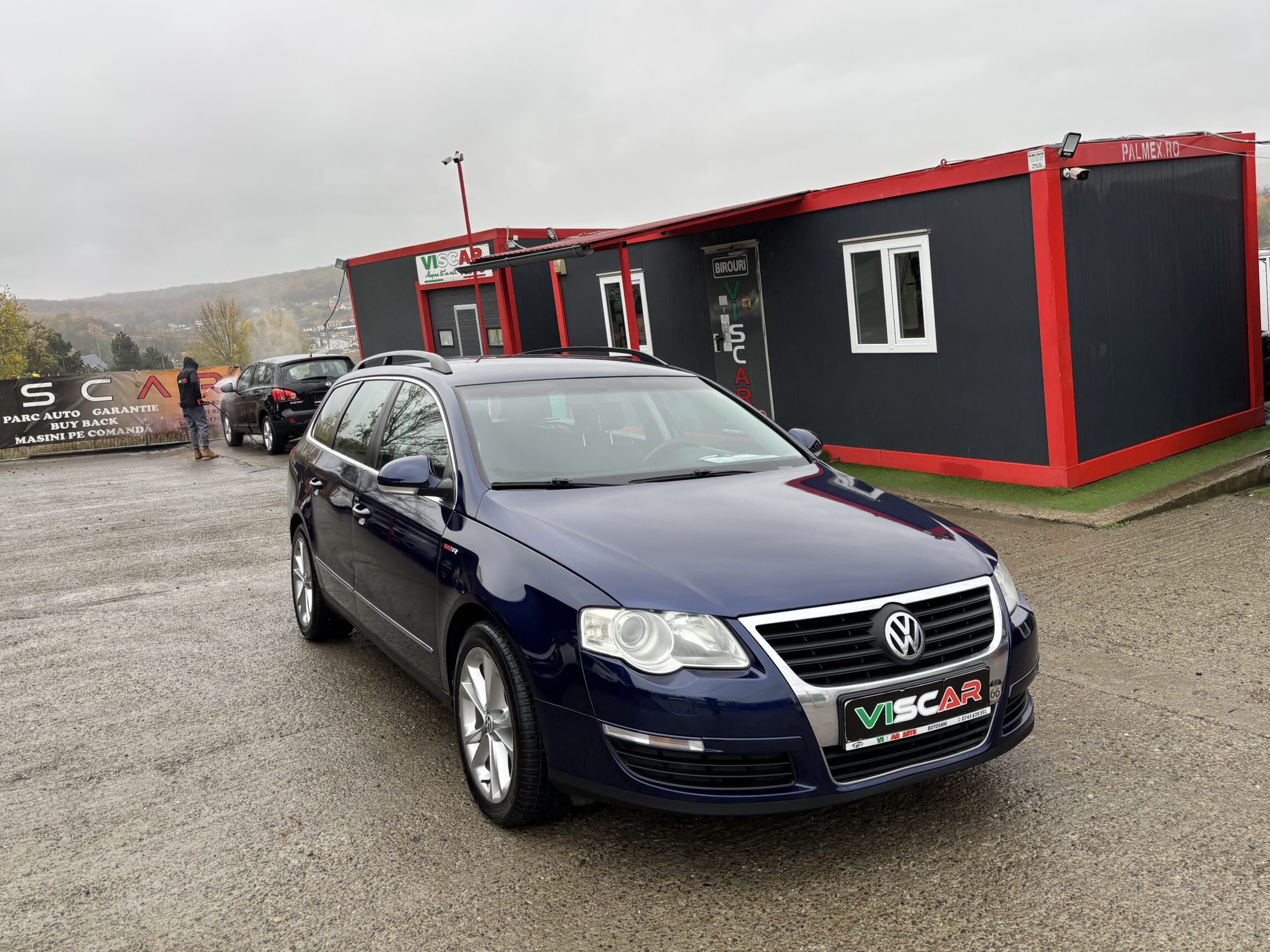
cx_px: 646
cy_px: 425
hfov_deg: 61.7
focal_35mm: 29
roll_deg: +6.5
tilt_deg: -6.6
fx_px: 1064
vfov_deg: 48.1
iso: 50
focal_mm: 5.96
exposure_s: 1/256
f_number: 1.6
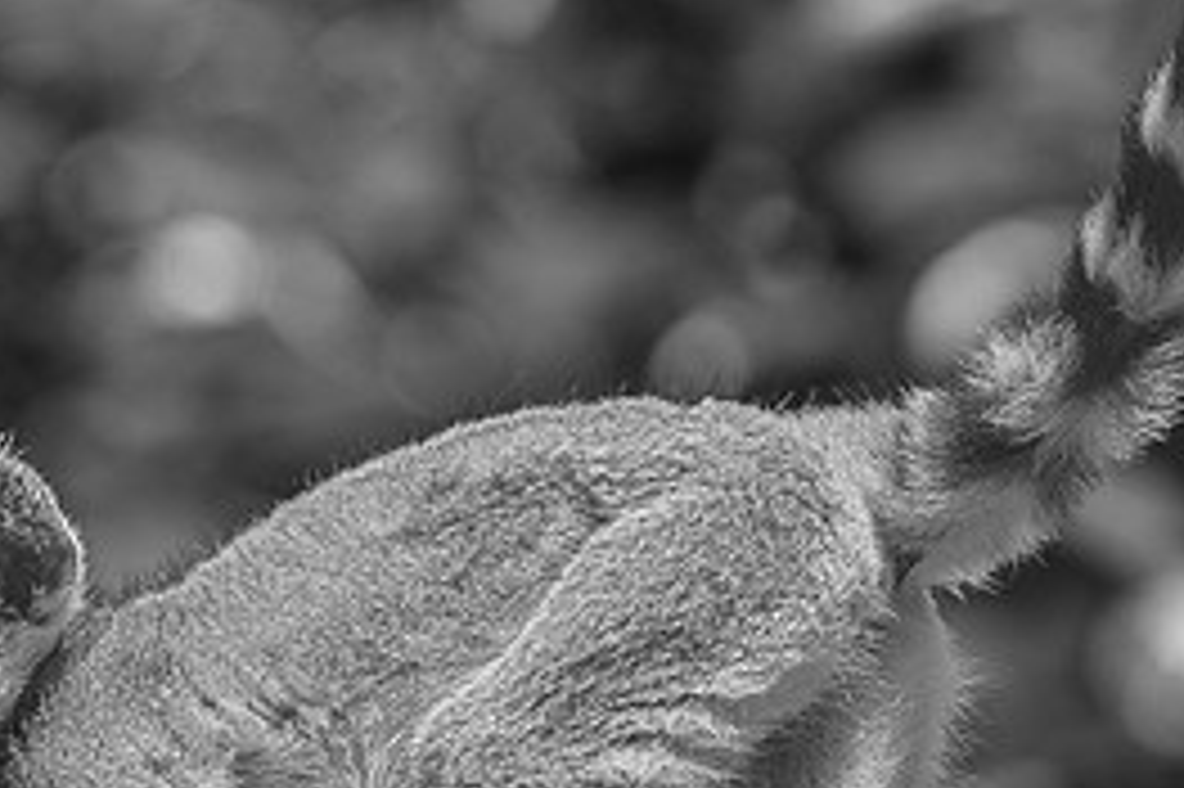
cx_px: 542
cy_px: 803
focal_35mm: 539
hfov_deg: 3.8
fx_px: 17715
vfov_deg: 2.5
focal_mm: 200
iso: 200
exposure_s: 1/320
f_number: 6.3
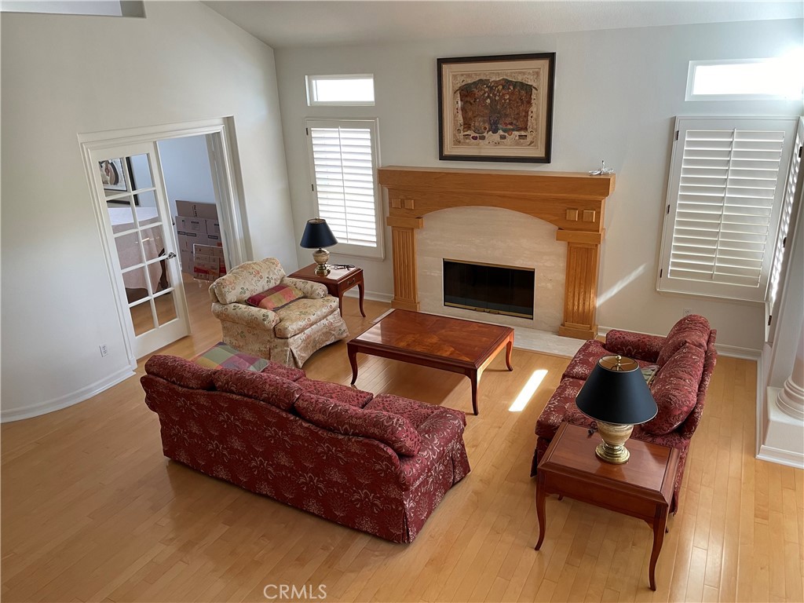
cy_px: 302
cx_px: 402
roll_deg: +2.3
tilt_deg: -20.9
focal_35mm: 26
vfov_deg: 53.1
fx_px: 604
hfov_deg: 67.3
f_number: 1.6
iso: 125
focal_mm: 4.2
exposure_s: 1/100
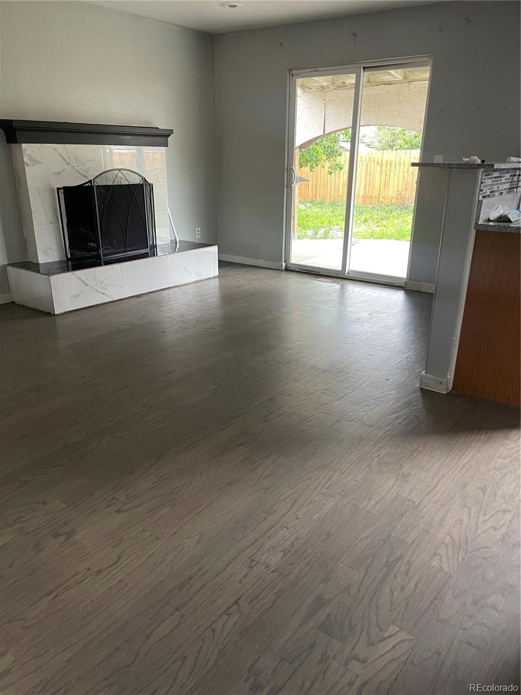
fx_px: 522
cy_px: 348
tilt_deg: -20.7
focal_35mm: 26
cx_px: 260
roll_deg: -0.5
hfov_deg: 53.1
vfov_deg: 67.3
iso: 200
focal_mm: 5.1
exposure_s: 1/60
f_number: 1.6
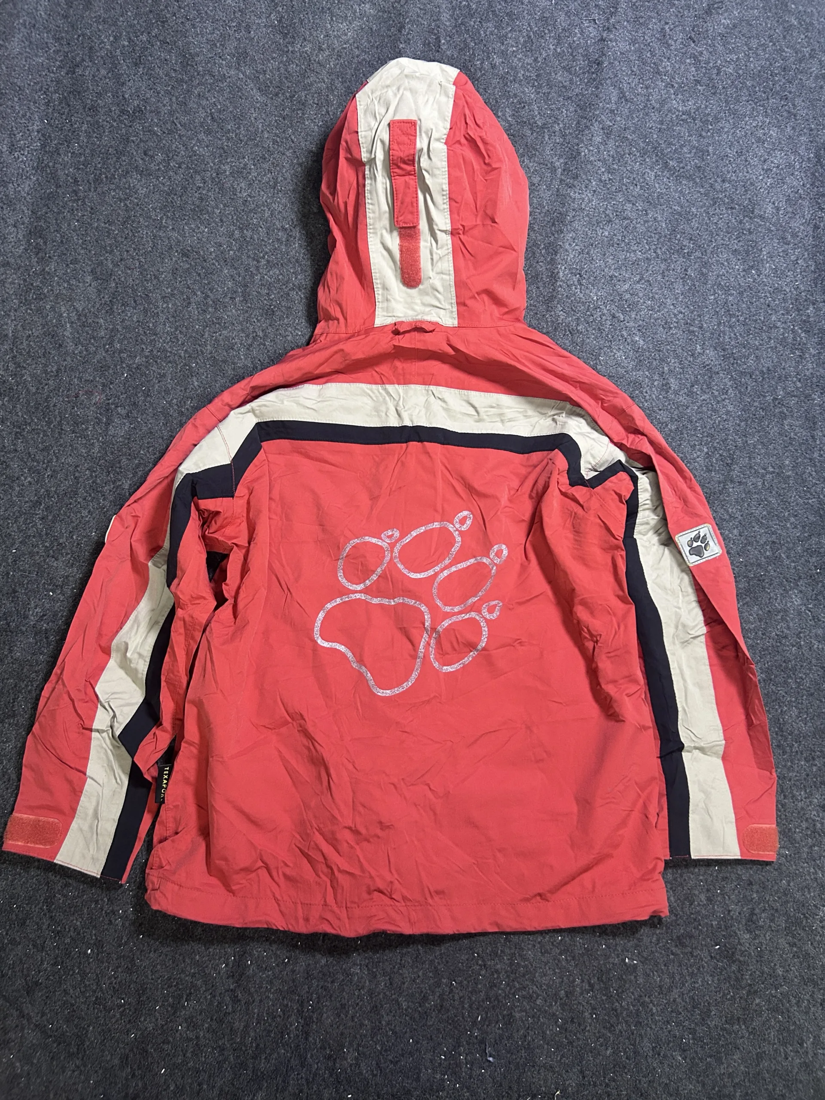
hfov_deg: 53.1
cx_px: 412
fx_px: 826
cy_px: 550
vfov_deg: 67.3
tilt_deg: -66.8
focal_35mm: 26
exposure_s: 1/50
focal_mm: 5.7
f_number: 1.5
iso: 320
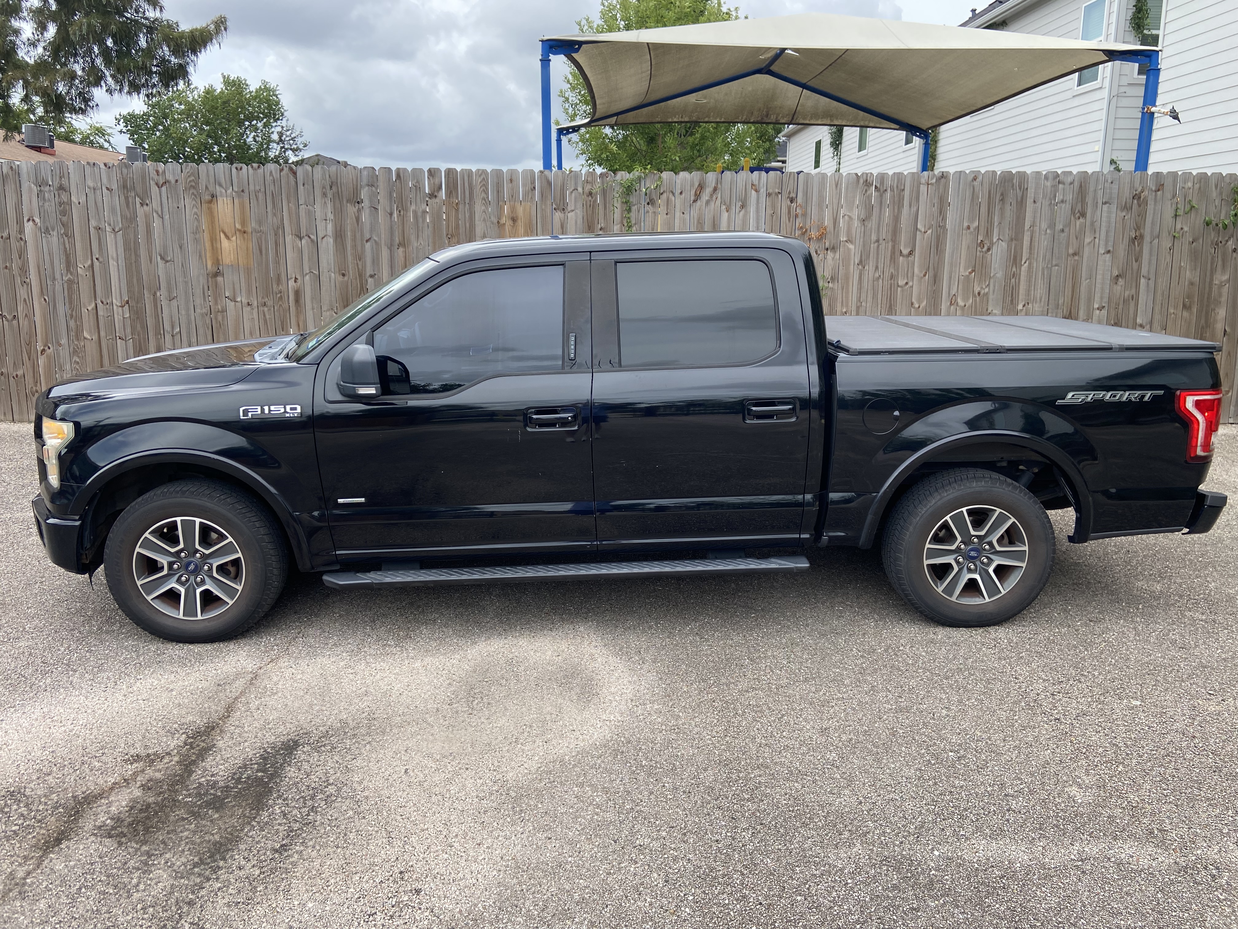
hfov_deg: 67.3
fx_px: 930
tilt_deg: -14.9
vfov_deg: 53.1
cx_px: 619
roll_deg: +0.1
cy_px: 464
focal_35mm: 26
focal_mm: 4.25
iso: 32
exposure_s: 1/312
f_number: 1.8
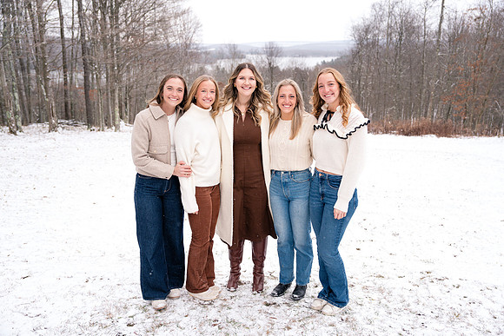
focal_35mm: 31
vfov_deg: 42.3
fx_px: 434
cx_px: 252
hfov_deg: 60.3
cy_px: 168
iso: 400
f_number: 3.2
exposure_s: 1/250
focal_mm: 31
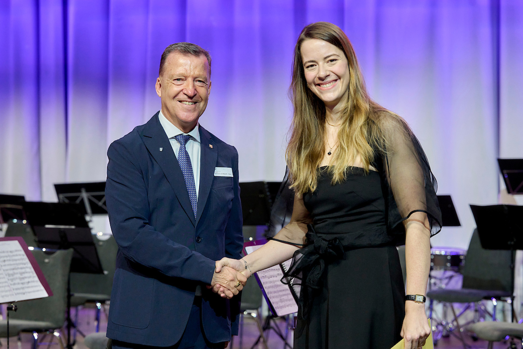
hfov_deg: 22.1
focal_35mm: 92
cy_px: 174
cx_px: 262
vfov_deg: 14.9
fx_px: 1336
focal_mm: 92
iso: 3200
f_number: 4.5
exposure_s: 1/320
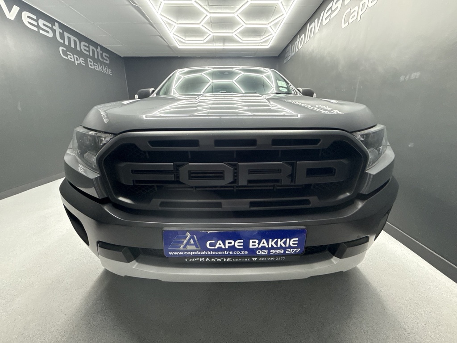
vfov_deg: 85.7
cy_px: 172
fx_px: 185
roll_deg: +0.1
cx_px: 228
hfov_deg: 102.1
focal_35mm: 14
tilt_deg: -15.4
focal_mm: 2.22
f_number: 2.2
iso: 400
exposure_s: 1/60
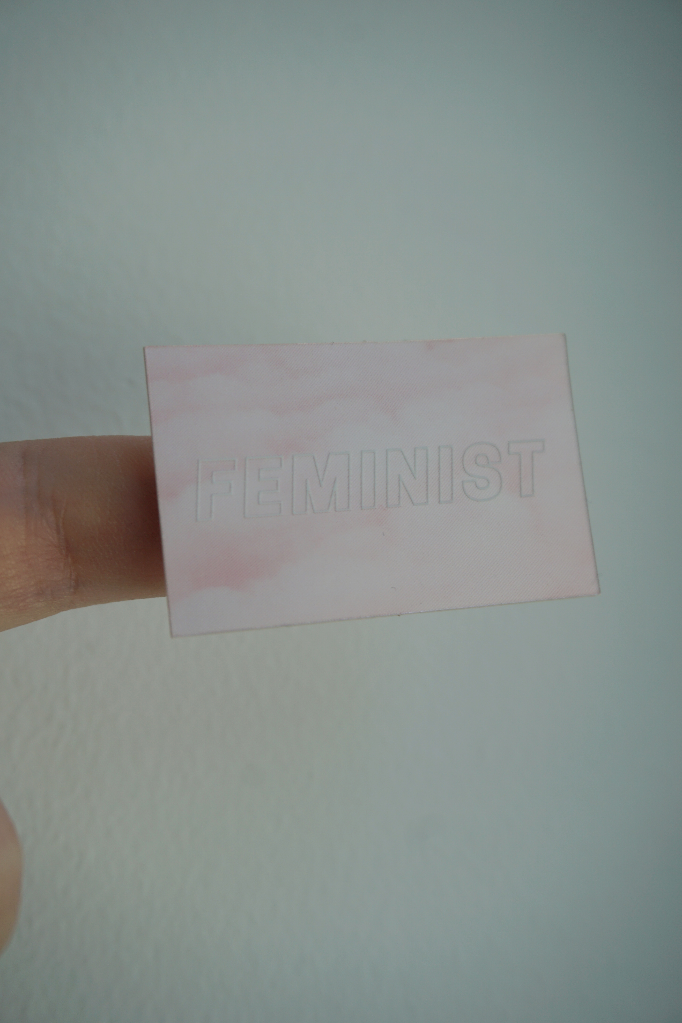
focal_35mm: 40
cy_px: 512
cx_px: 341
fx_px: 1151
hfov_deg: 33.0
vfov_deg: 47.9
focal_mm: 27
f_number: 5
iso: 100
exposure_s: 1/160
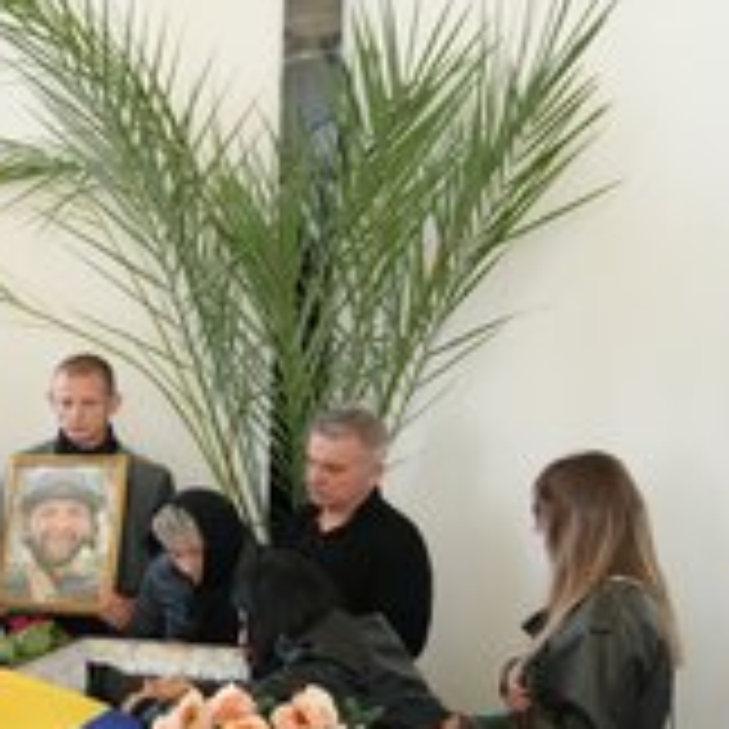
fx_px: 1549
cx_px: -27
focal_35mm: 65
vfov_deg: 26.3
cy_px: 515
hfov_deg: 25.0
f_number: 4
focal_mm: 31
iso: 800
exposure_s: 1/100
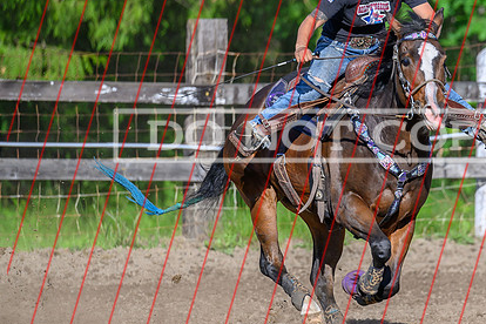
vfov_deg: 2.8
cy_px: 113
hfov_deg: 4.2
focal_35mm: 489
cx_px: 390
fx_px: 6601
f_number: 2.8
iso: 180
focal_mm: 200
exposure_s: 1/2500
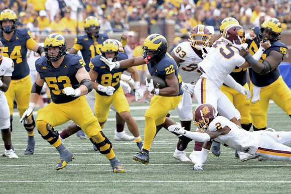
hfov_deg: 4.4
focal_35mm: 465
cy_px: 97
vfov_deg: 3.0
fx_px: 3756
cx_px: 146
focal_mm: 310
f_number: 5.6
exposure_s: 1/1000
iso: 800
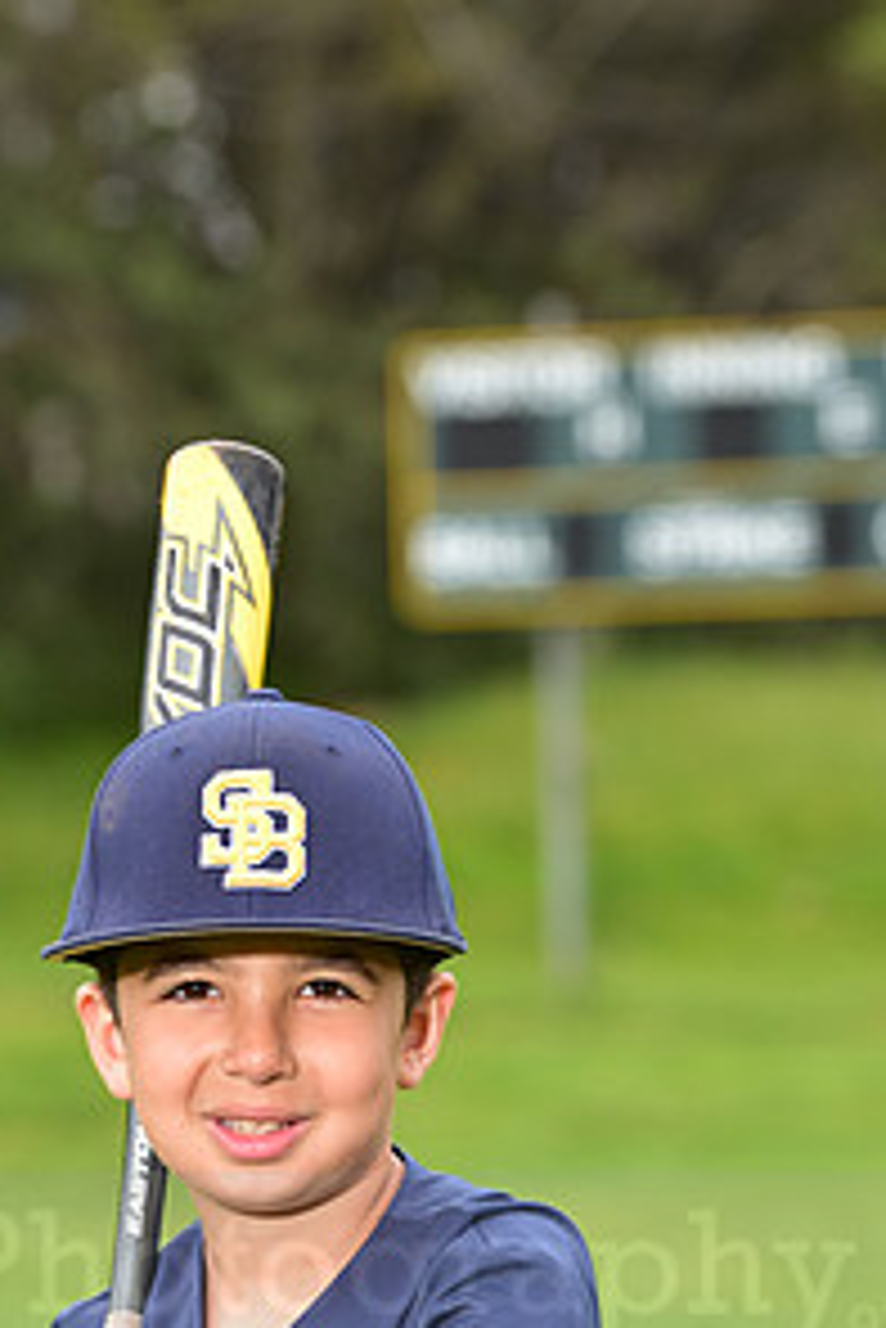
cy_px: 1233
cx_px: 263
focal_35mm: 265
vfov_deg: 7.7
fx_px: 9771
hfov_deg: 5.2
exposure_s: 1/250
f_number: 5.6
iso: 400
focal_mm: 135
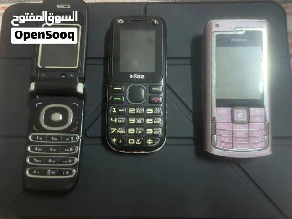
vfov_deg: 54.9
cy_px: 110
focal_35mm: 25
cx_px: 146
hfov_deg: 69.4
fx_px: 211
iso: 640
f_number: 1.6
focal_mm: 5.1
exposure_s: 1/30
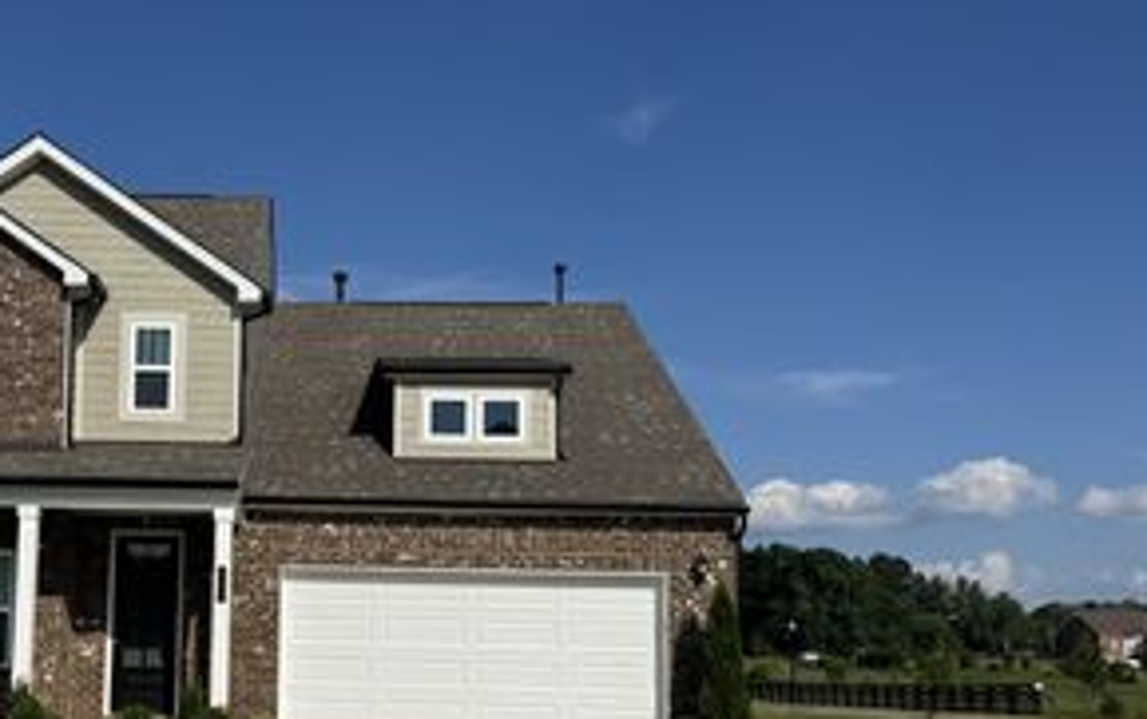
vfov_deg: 28.9
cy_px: 530
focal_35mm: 44
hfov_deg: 43.6
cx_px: 274
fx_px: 1376
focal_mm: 6.76
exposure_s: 1/9009
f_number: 1.78
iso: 80
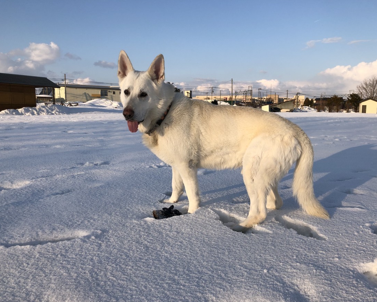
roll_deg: -0.8
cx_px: 194
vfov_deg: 48.5
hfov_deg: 58.7
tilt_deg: -6.2
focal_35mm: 30
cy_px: 152
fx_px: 335
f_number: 1.8
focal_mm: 4
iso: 20
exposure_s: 1/1499
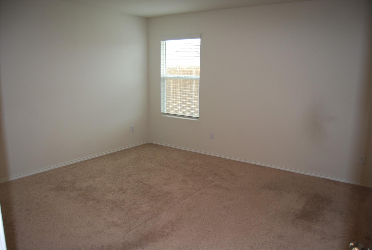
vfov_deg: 48.1
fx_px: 280
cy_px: 125
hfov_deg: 67.3
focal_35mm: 27
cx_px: 186
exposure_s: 1/60
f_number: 3.5
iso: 200
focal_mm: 18
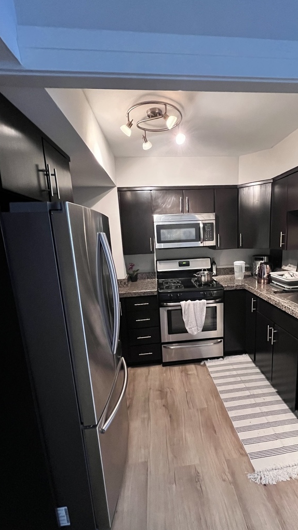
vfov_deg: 102.9
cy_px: 277
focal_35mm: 15
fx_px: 211
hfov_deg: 69.8
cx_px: 180
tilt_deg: -10.1
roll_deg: +2.0
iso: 1000
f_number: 1.8
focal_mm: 1.57
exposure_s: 1/60
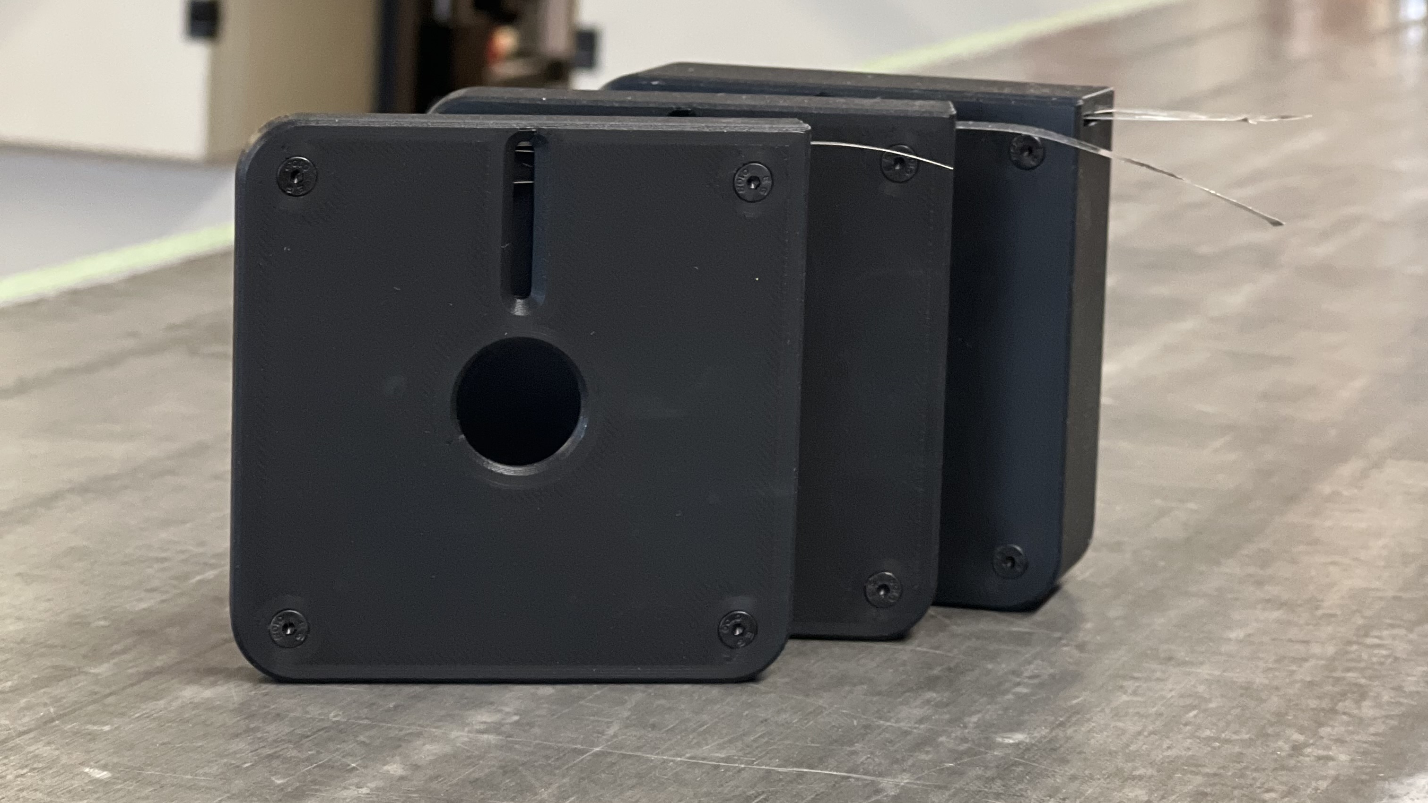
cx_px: 714
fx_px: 4241
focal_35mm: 112
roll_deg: -1.6
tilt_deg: -9.6
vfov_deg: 10.8
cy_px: 407
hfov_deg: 19.1
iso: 400
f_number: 2.8
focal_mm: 9
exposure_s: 1/33
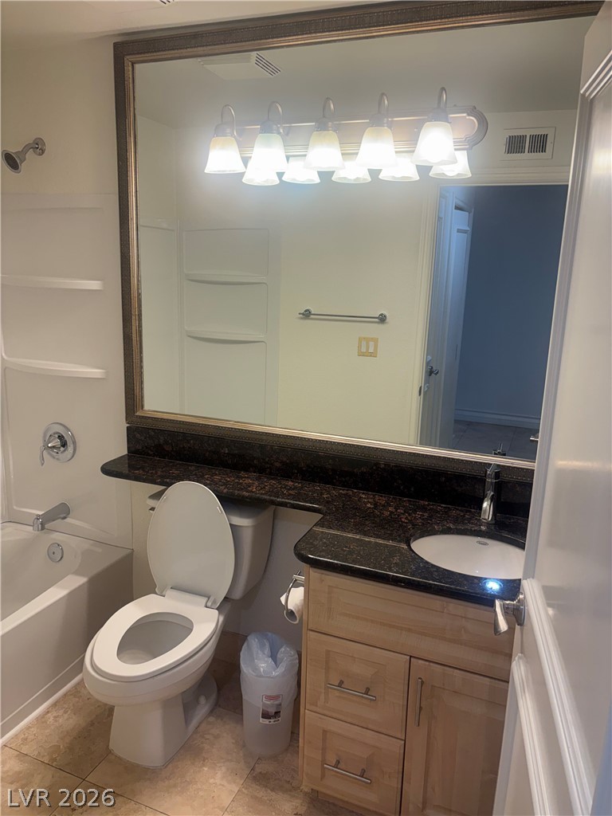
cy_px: 408
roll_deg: -3.4
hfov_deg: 53.1
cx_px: 306
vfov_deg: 67.3
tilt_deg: -13.1
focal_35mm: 26
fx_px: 613
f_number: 1.6
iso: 80
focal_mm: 5.96
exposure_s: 1/120
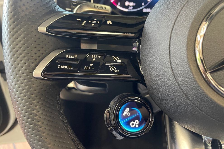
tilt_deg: -23.7
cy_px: 68
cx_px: 108
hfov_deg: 65.5
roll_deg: +0.4
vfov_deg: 46.3
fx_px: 174
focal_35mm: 28
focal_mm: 4.2
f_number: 1.6
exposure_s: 1/60
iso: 400
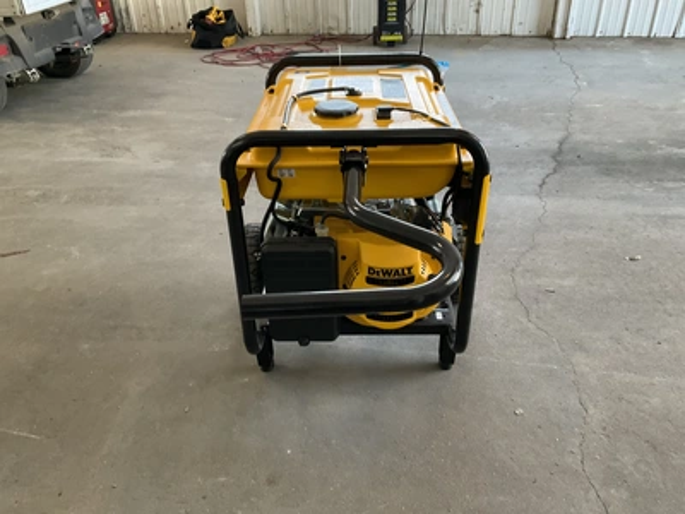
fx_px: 574
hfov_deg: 61.7
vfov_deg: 48.2
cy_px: 257
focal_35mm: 29
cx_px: 342
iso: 80
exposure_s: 1/60
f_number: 1.8
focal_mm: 3
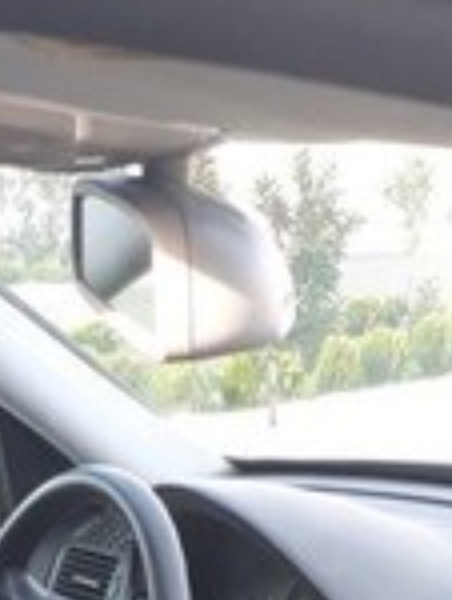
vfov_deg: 18.6
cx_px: 132
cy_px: 980
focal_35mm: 89
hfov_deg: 16.6
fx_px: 1545
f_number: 1.9
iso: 50
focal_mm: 3.6
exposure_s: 1/100
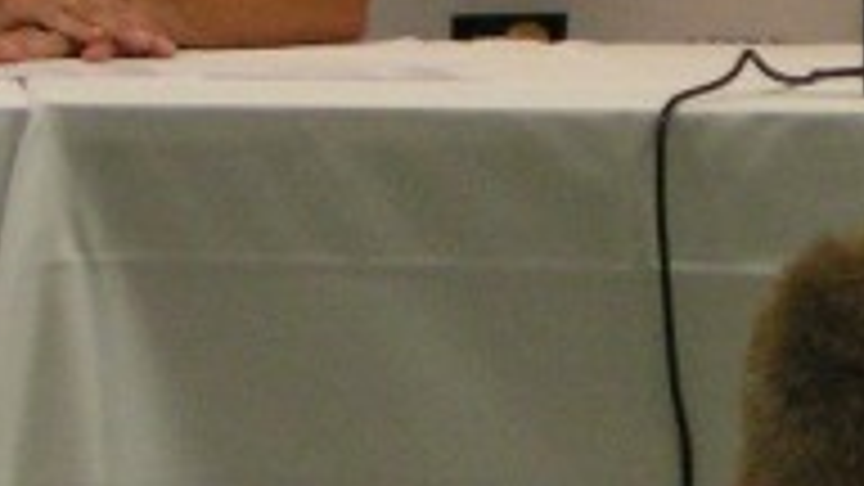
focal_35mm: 567
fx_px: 12990
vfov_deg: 2.1
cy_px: -248
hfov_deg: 3.8
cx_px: 315
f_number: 3.5
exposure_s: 1/100
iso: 200
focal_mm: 19.1
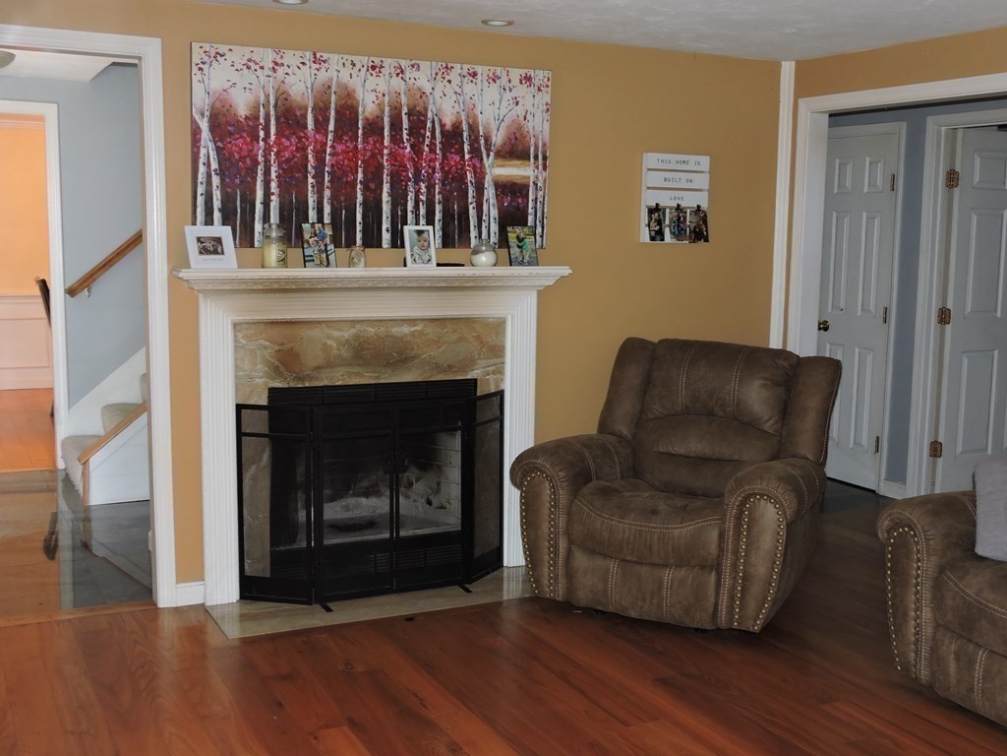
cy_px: 378
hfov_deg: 46.8
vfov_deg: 36.0
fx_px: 1164
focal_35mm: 40
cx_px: 504
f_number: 3.8
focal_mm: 7.2
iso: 200
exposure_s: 1/30
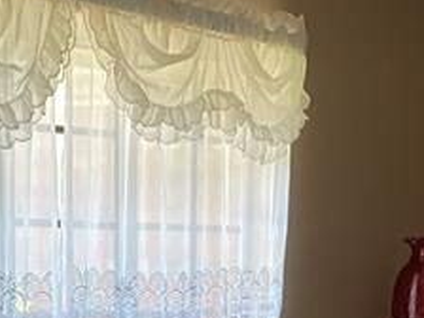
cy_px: 528
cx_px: 288
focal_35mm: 119
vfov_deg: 11.7
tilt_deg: -8.5
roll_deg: -1.1
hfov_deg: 16.5
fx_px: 1458
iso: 125
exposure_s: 1/82
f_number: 1.8
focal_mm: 4.25
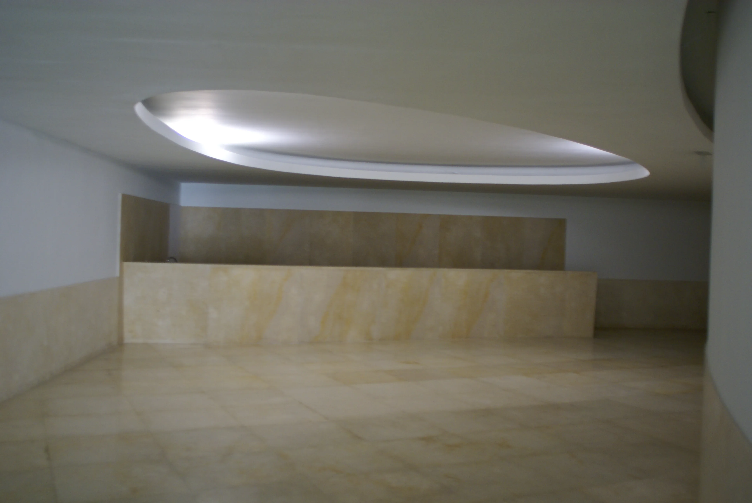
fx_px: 753
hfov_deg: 53.1
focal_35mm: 36
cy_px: 252
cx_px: 376
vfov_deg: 37.0
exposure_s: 1/20
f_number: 2
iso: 400
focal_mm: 24
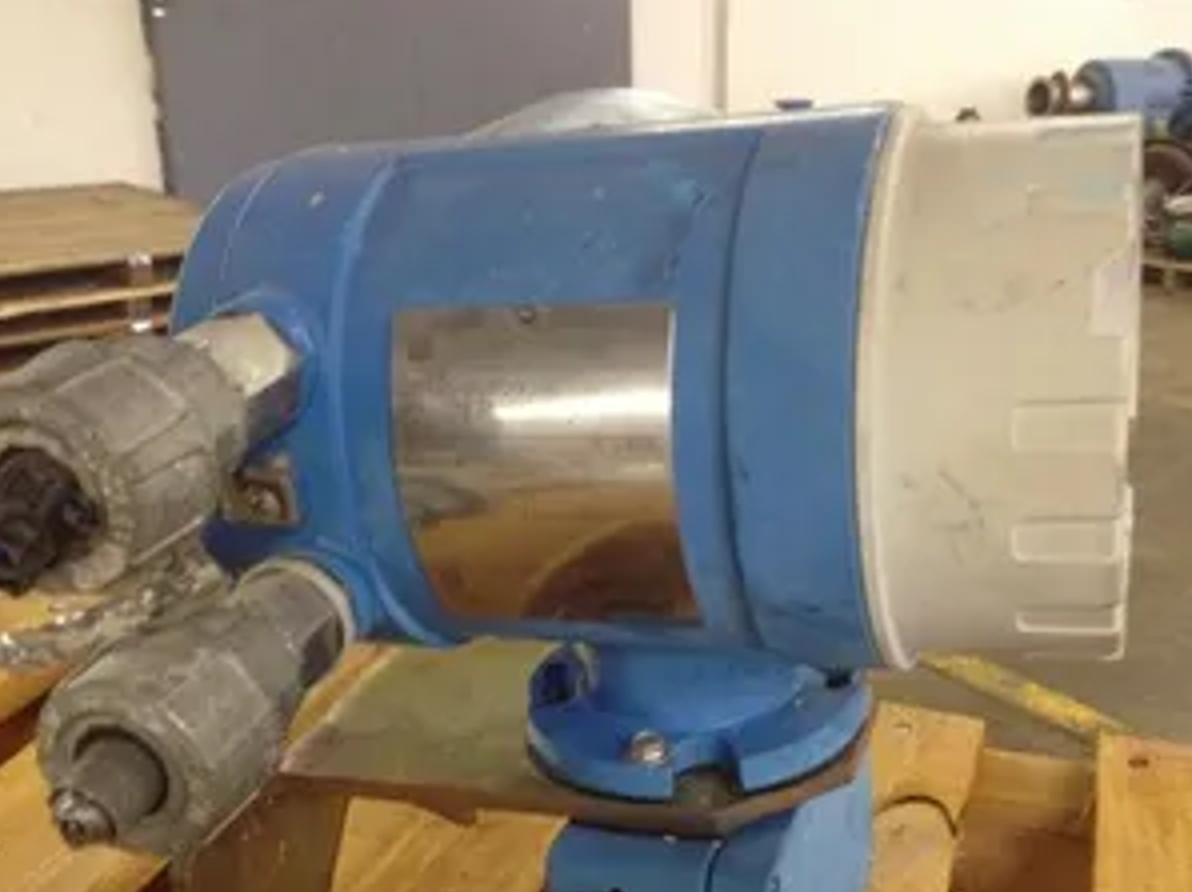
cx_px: 600
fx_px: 1617
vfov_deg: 30.6
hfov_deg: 40.5
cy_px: 592
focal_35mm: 47
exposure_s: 1/20
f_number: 2.4
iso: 160
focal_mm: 4.28
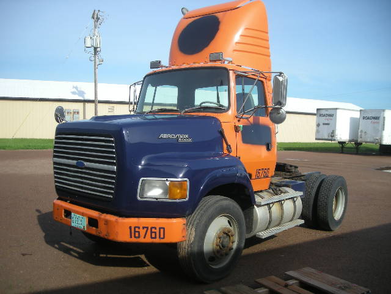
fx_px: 395
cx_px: 196
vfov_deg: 40.7
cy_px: 147
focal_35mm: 35
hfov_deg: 52.6
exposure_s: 1/170
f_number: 5.7
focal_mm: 5.7
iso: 50
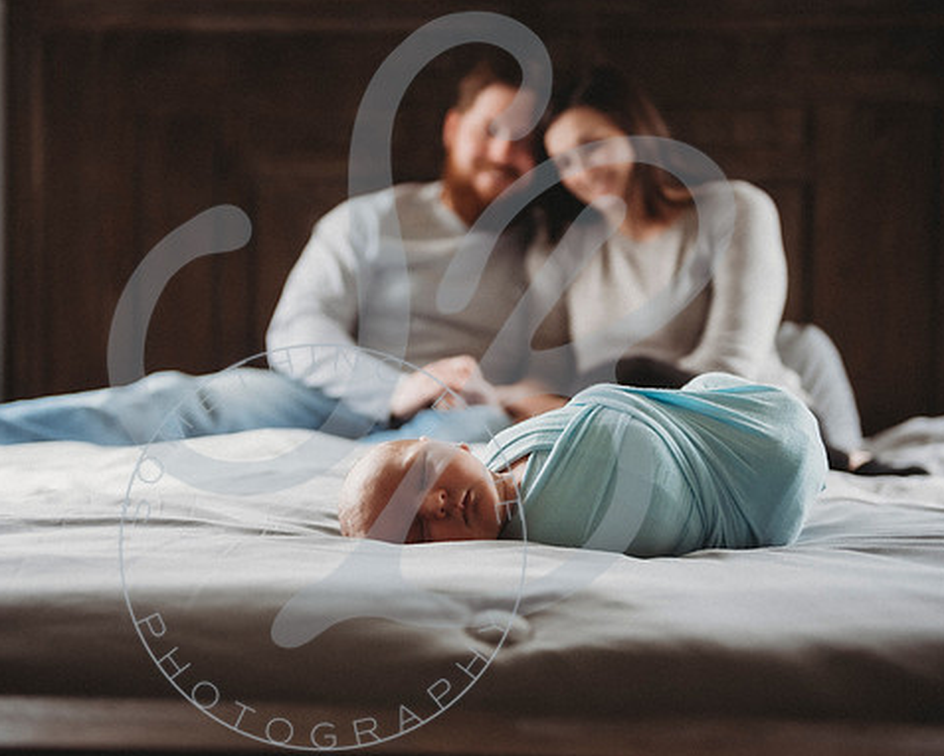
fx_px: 1453
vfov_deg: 29.2
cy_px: 381
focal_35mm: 52
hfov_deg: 35.9
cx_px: 423
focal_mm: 44
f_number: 2.8
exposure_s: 1/125
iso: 400
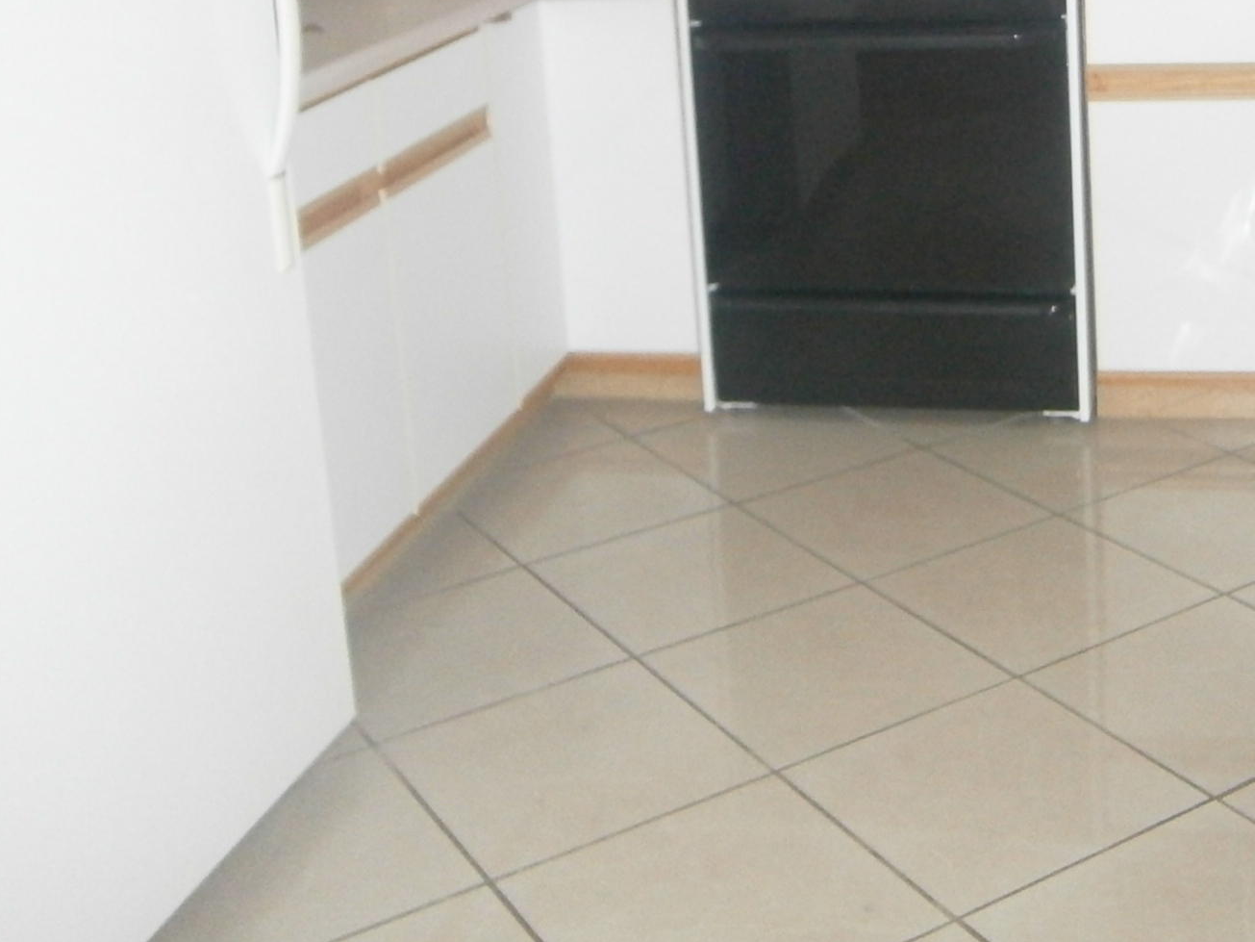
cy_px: 28
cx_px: 886
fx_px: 1849
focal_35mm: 51
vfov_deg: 27.2
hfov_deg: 36.9
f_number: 2.8
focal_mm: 4.7
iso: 400
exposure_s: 1/250
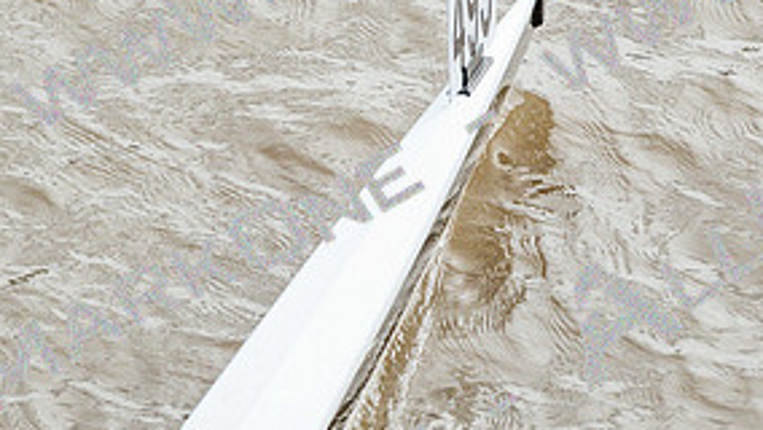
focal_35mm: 1284
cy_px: 136
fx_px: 25987
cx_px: 344
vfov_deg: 0.9
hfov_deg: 1.7
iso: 640
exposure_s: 1/5000
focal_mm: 600
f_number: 6.3
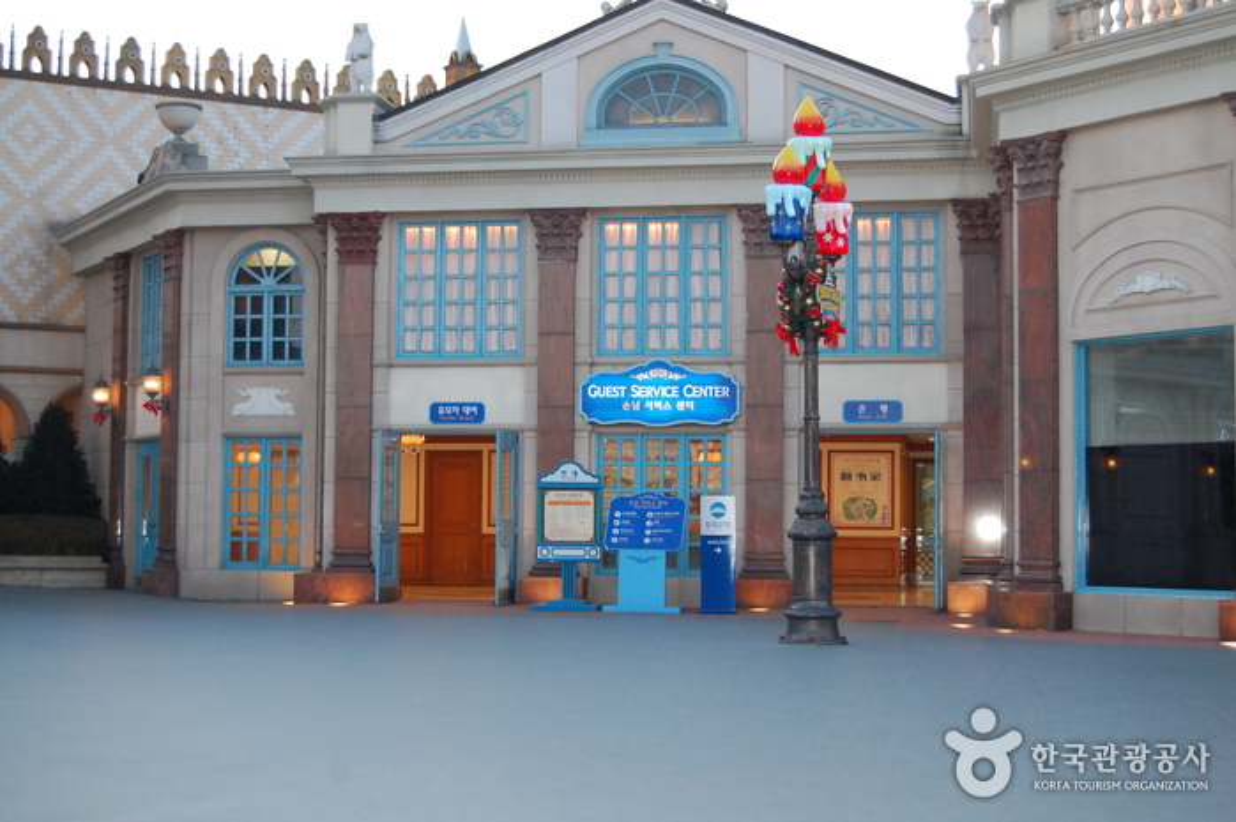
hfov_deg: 35.1
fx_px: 1956
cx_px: 618
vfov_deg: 23.7
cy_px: 411
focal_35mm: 57
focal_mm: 38
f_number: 5
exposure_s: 1/60
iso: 1250
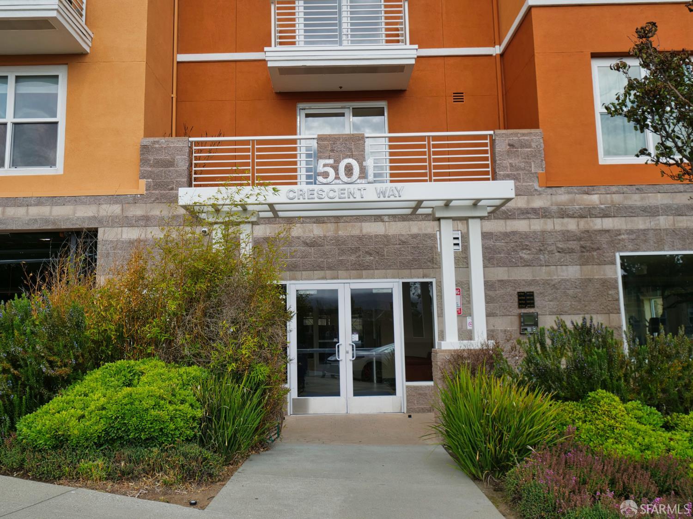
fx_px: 561
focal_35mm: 28
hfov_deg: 63.4
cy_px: 260
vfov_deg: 49.7
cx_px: 346
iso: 100
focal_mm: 14
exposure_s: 1/500
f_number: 4
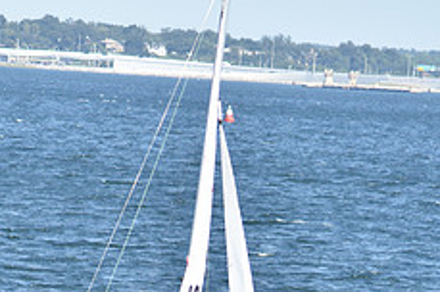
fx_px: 6969
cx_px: 80
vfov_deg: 2.4
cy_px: 519
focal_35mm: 571
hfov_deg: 3.6
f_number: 8
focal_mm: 150
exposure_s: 1/1000
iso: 400
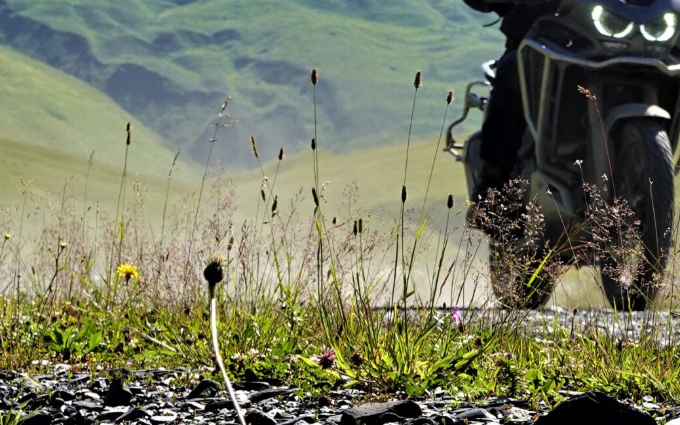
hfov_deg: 11.5
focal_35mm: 181
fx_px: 3355
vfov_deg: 7.2
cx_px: 613
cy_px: -121
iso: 100
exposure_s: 1/500
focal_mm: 26.37
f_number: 5.6
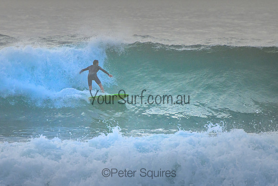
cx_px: 106
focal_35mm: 550
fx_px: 4246
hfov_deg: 3.7
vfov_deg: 2.5
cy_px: 92
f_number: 5.6
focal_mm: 400
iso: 1400
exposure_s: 1/2000
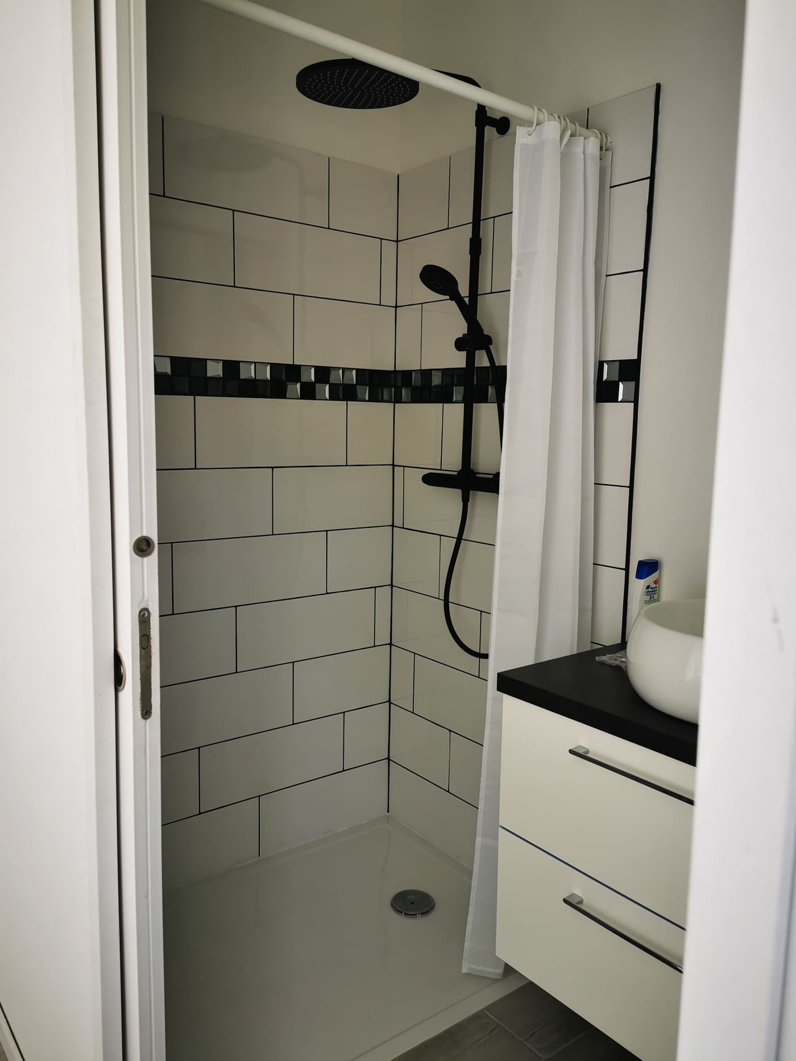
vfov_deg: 65.3
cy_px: 530
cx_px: 398
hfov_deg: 51.3
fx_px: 828
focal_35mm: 27
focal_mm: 5.56
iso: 50
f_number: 1.6
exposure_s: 1/198
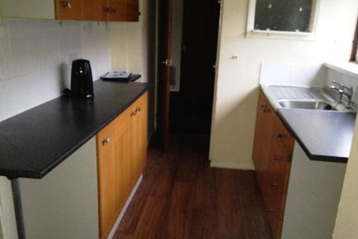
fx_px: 368
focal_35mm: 37
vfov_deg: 35.9
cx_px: 178
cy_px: 135
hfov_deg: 51.9
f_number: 2.4
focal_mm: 4.28
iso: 200
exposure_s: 1/16
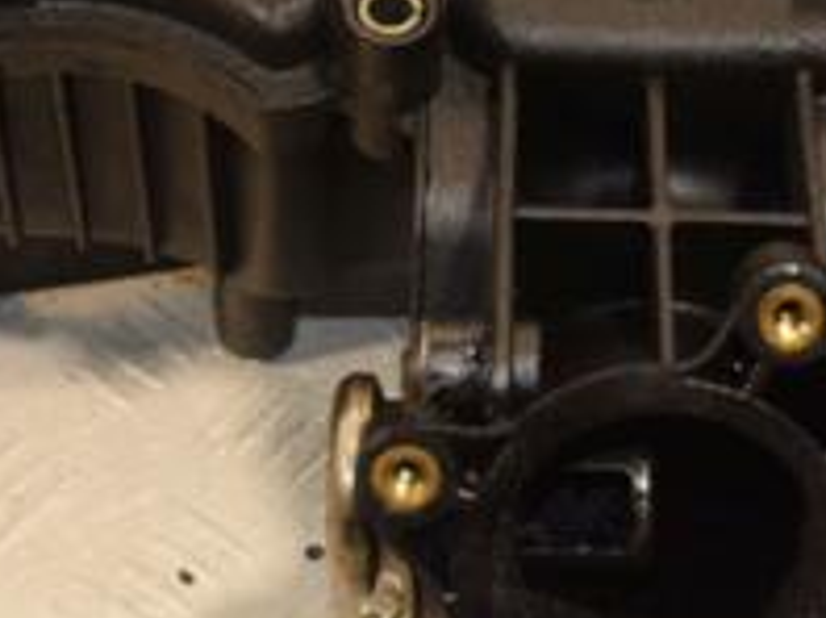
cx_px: 676
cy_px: 154
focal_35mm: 140
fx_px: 3337
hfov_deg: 14.0
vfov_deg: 10.5
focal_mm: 32
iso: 800
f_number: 5.6
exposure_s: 1/200
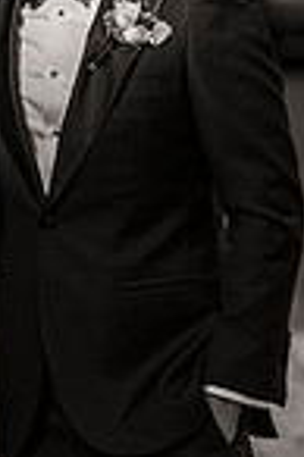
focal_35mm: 324
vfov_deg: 6.3
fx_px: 4113
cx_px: -20
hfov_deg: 4.2
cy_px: -44
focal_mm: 105
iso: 800
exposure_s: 1/8000
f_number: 2.8
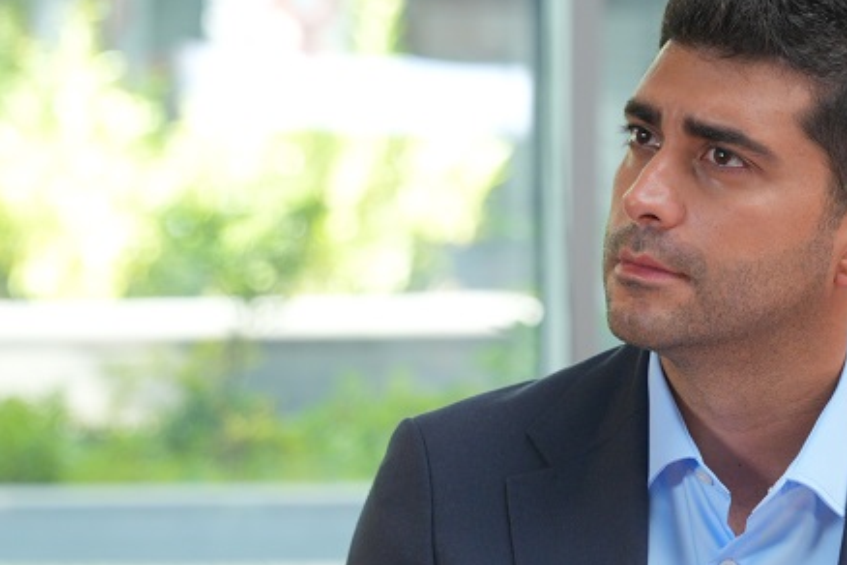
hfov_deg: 9.5
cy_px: 414
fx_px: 5082
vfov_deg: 6.4
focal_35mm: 216
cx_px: 619
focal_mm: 70
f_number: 2.8
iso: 400
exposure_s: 1/160
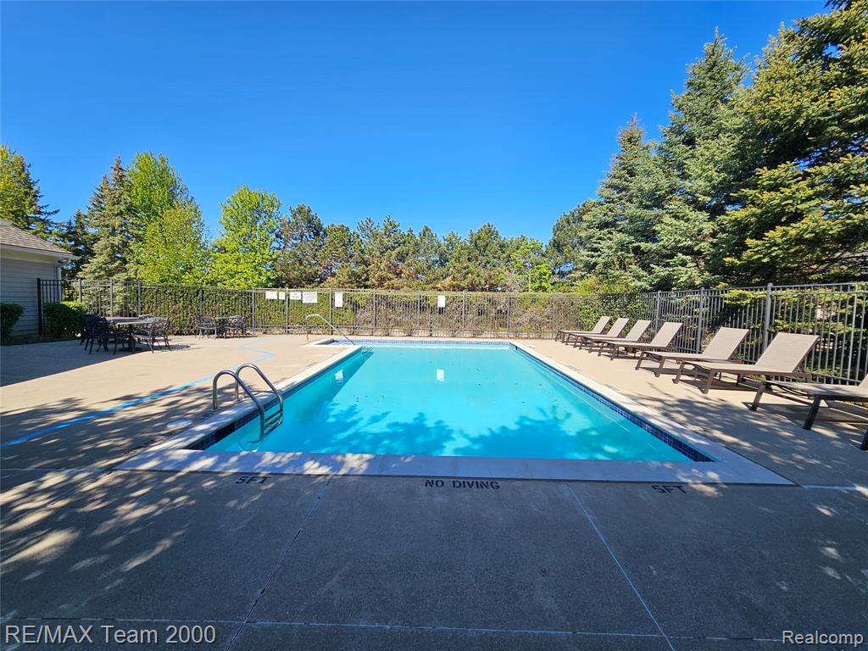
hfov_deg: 106.2
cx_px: 434
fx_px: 326
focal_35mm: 13
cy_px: 326
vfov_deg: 89.9
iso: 50
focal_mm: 2.2
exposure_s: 1/1623
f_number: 2.2
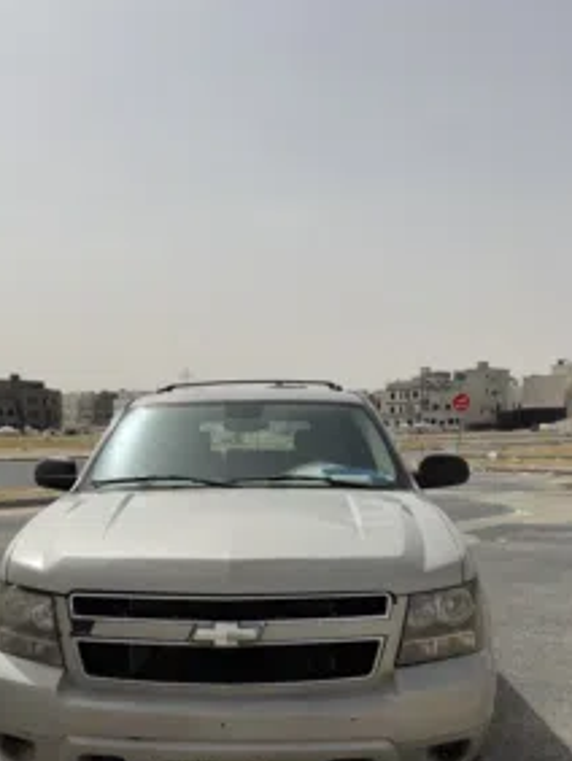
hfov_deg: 41.6
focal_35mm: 34
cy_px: 529
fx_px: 748
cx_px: 227
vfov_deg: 52.5
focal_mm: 6.76
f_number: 1.78
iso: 80
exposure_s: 1/11905
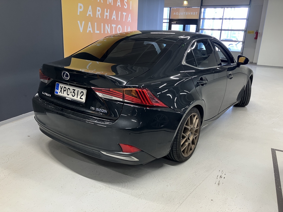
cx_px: 142
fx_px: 229
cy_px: 106
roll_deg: -2.4
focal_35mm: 28
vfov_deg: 49.7
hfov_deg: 63.4
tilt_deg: -15.2
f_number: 1.8
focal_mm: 3.99
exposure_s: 1/50
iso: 100
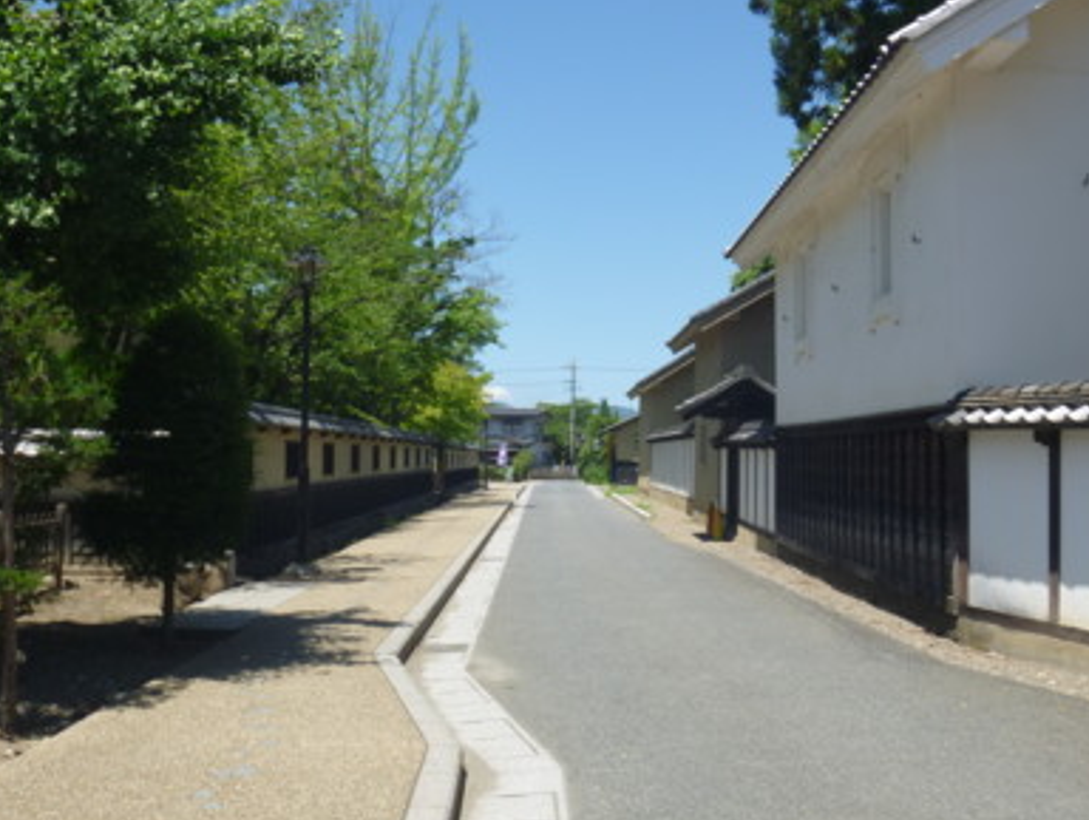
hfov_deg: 45.6
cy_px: 403
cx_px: 607
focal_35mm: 41
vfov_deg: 35.2
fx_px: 1291
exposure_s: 1/200
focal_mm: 6.3
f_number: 5.6
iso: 80
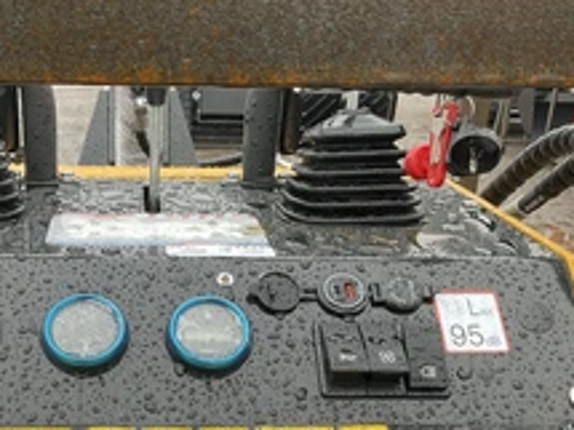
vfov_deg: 26.6
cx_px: 163
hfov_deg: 35.0
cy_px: 337
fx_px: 895
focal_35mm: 54
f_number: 1.8
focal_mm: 3
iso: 25
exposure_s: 1/122
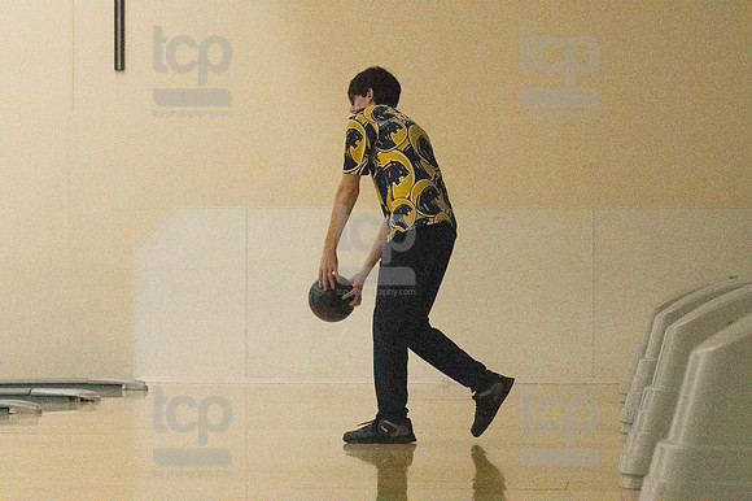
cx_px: 376
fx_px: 2693
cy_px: 250
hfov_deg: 15.9
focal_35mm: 129
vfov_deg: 10.6
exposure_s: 1/1250
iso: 10000
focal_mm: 86
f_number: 4.5
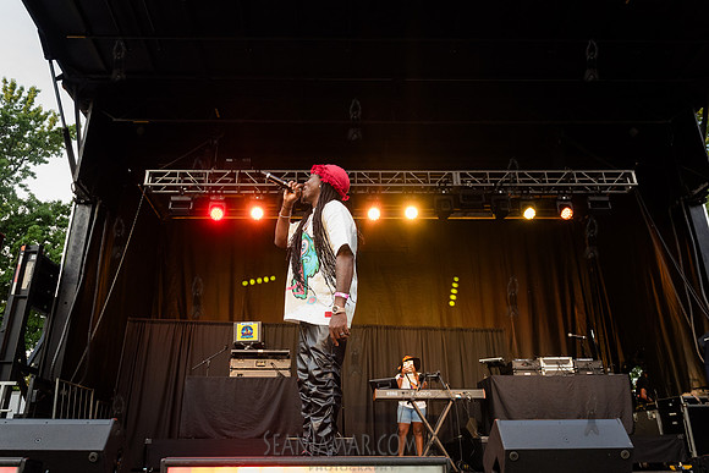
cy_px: 236
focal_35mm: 28
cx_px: 340
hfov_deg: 65.7
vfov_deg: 46.6
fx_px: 549
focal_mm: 26
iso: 2000
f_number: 4.5
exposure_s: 1/500
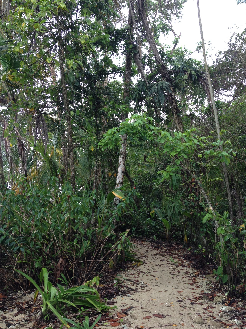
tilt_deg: +2.9
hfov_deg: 40.7
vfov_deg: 52.6
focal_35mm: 35
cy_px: 164
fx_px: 332
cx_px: 123
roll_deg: +0.4
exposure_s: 1/60
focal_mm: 4.28
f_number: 2.4
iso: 50
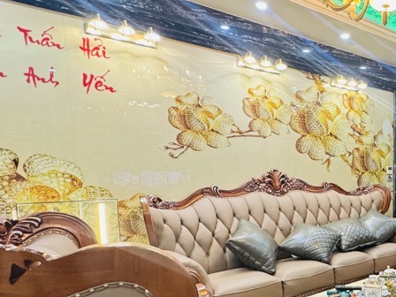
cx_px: 368
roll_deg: +0.3
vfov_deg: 43.3
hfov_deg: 49.5
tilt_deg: -5.9
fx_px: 366
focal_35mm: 32
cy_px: 209
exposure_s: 1/50
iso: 400
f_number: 2.2
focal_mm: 2.22
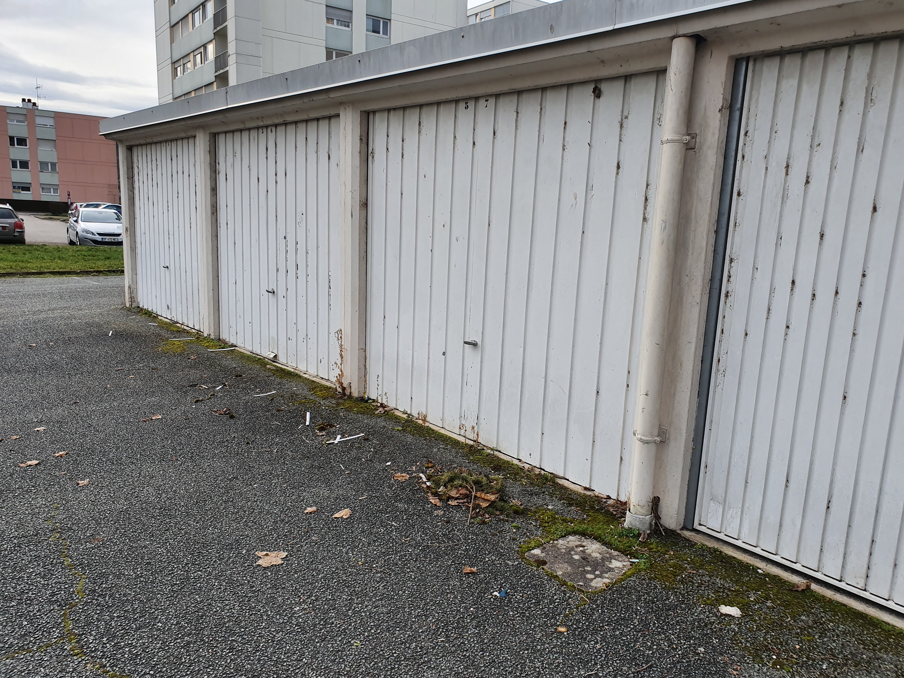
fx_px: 679
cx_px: 452
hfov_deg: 67.3
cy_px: 339
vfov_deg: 53.1
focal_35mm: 26
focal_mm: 4.32
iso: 50
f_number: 2.4
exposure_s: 1/932
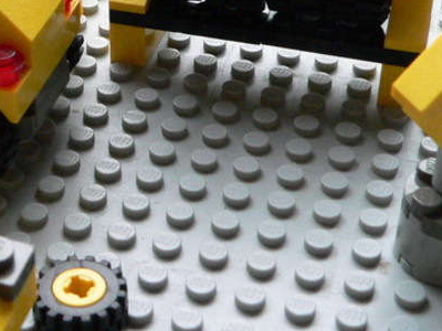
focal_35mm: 81
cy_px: 68
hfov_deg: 23.4
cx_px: 33
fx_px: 1034
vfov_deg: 18.1
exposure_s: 1/125
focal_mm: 6
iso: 400
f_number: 4
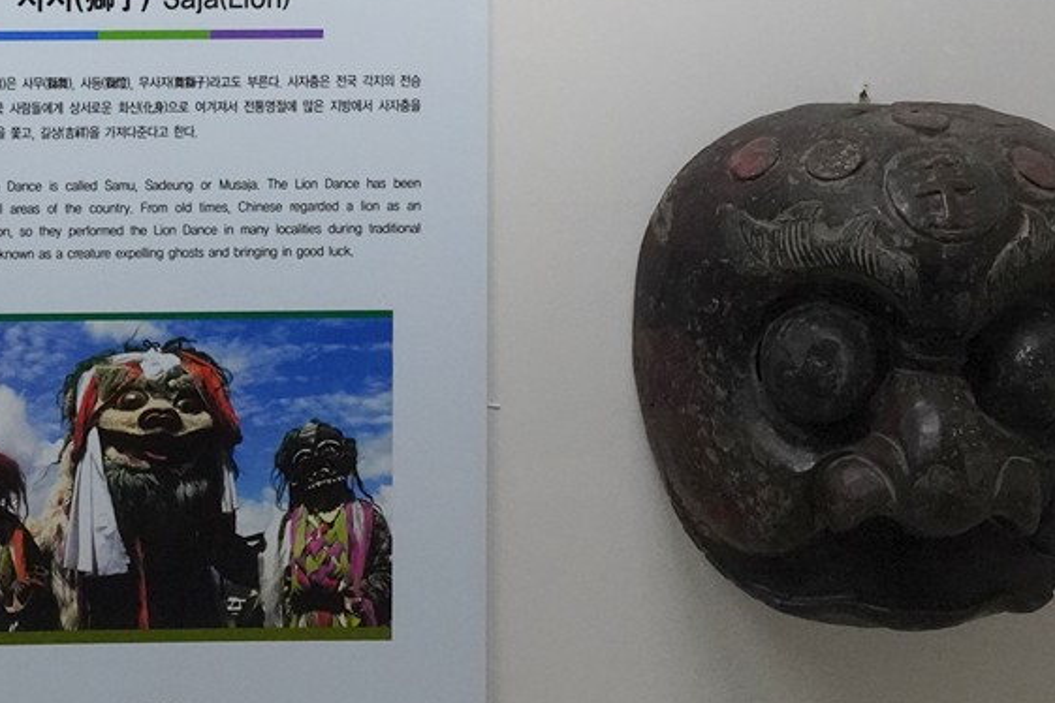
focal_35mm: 114
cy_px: 218
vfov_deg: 12.0
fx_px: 3341
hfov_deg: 17.5
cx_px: -11
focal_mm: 32
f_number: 16
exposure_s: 1/100
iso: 5000
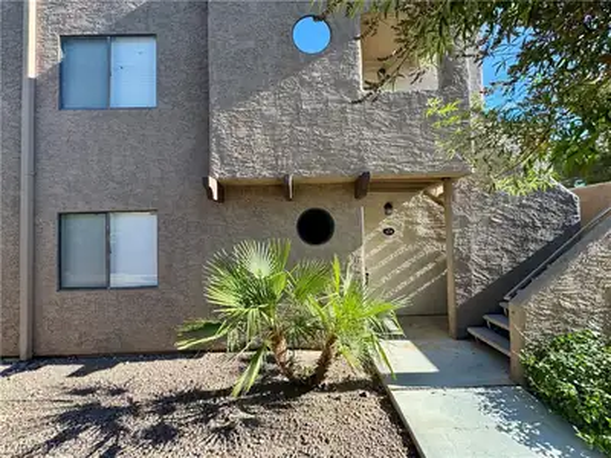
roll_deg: +1.5
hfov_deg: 102.1
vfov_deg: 85.7
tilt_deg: +1.6
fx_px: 247
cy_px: 229
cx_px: 306
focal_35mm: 14
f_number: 2.2
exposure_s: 1/324
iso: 40
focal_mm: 2.22
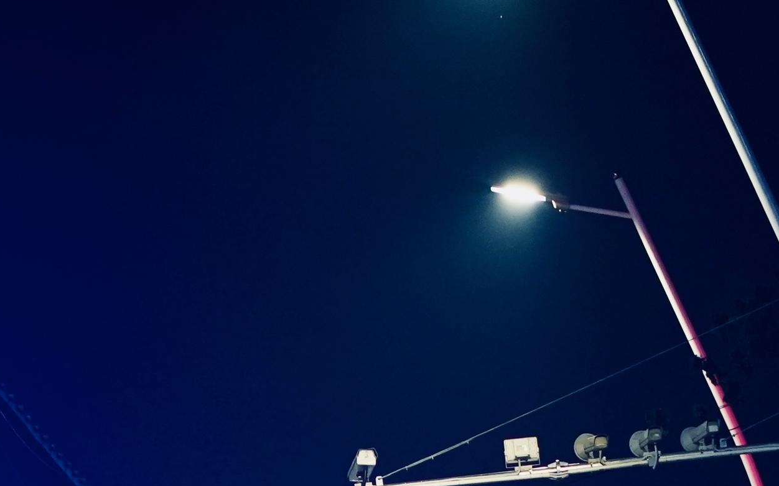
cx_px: 124
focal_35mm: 346
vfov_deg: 3.8
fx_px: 7344
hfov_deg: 6.1
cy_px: 916
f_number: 2
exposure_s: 1/160
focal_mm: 85
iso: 2000
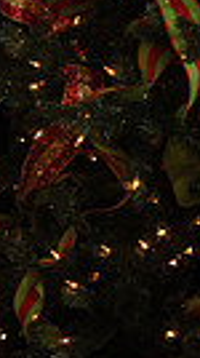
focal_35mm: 145
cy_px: -77
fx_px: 1372
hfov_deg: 7.1
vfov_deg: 14.4
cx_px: 677
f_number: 5.6
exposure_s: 1/125
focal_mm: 32
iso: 1000
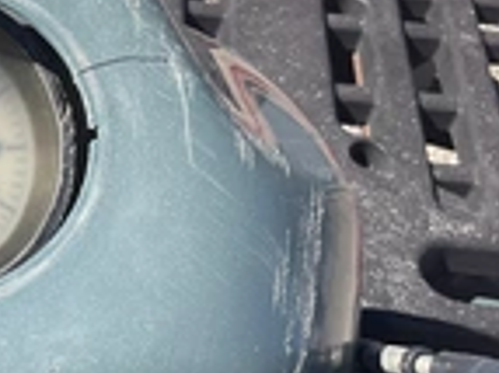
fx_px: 1167
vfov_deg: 18.1
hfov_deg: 22.5
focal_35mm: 81
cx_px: -77
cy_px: 272
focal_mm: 3
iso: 25
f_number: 1.8
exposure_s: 1/1076
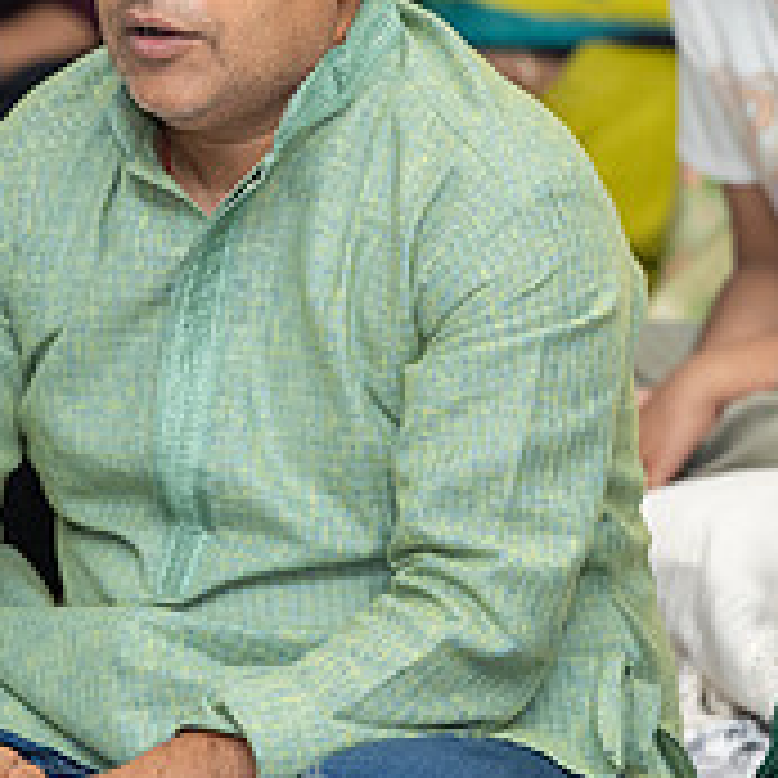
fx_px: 7247
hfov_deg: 6.1
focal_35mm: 285
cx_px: 180
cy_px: 349
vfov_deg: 6.1
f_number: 2.8
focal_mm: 100
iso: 500
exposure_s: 1/200
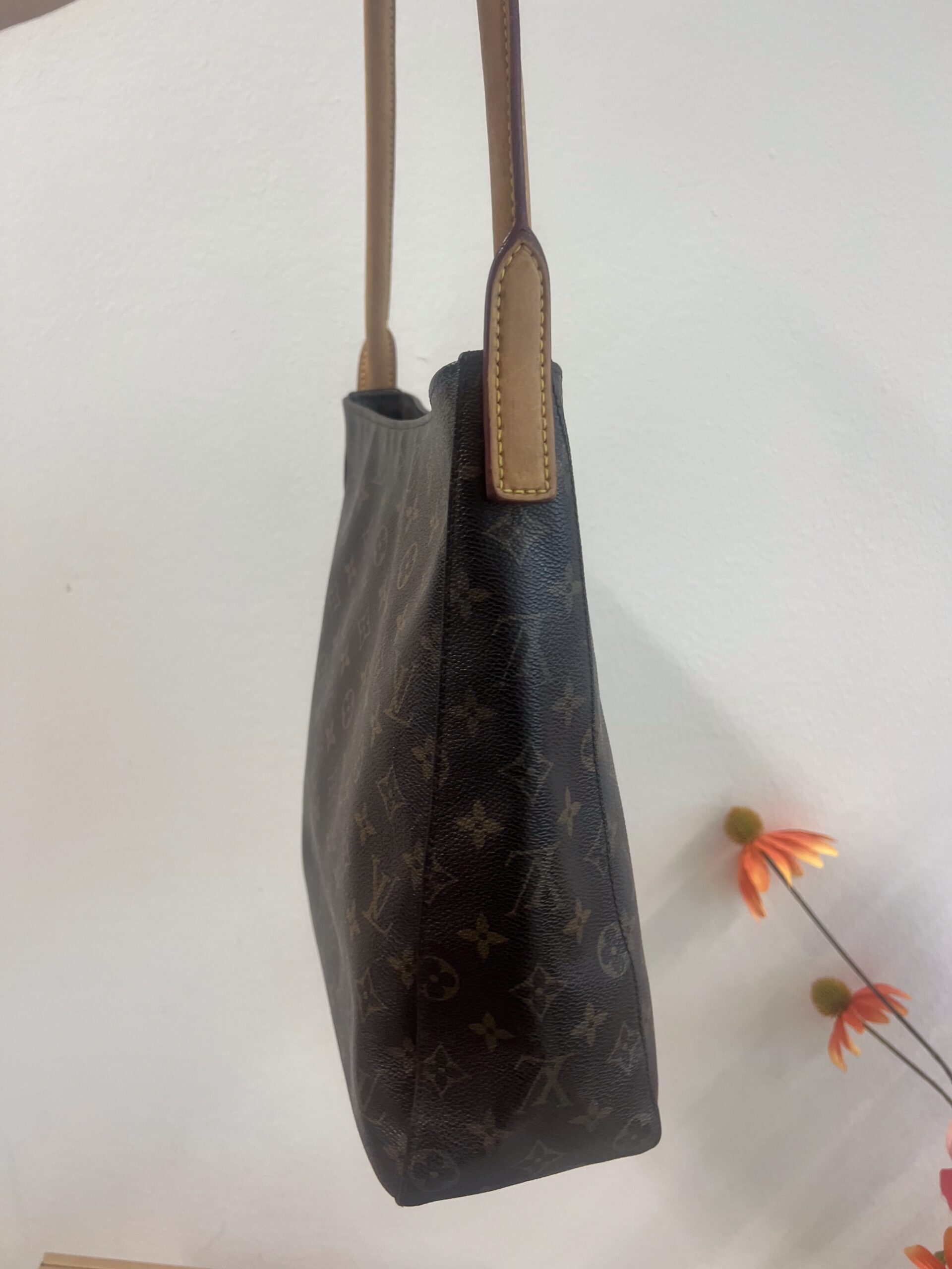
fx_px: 953
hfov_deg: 53.1
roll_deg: +3.5
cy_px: 634
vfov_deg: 67.3
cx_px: 476
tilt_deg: -11.6
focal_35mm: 26
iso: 100
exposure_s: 1/100
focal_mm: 5.7
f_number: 1.5
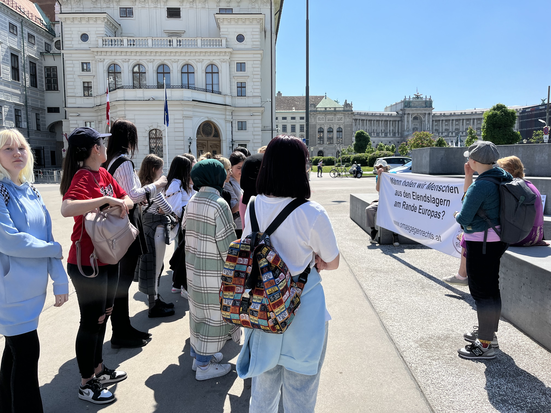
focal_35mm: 26
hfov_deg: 67.3
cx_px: 276
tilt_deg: -4.7
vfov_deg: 53.1
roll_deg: +1.0
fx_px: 414
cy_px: 206
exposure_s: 1/2755
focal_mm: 5.1
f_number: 1.6
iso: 50
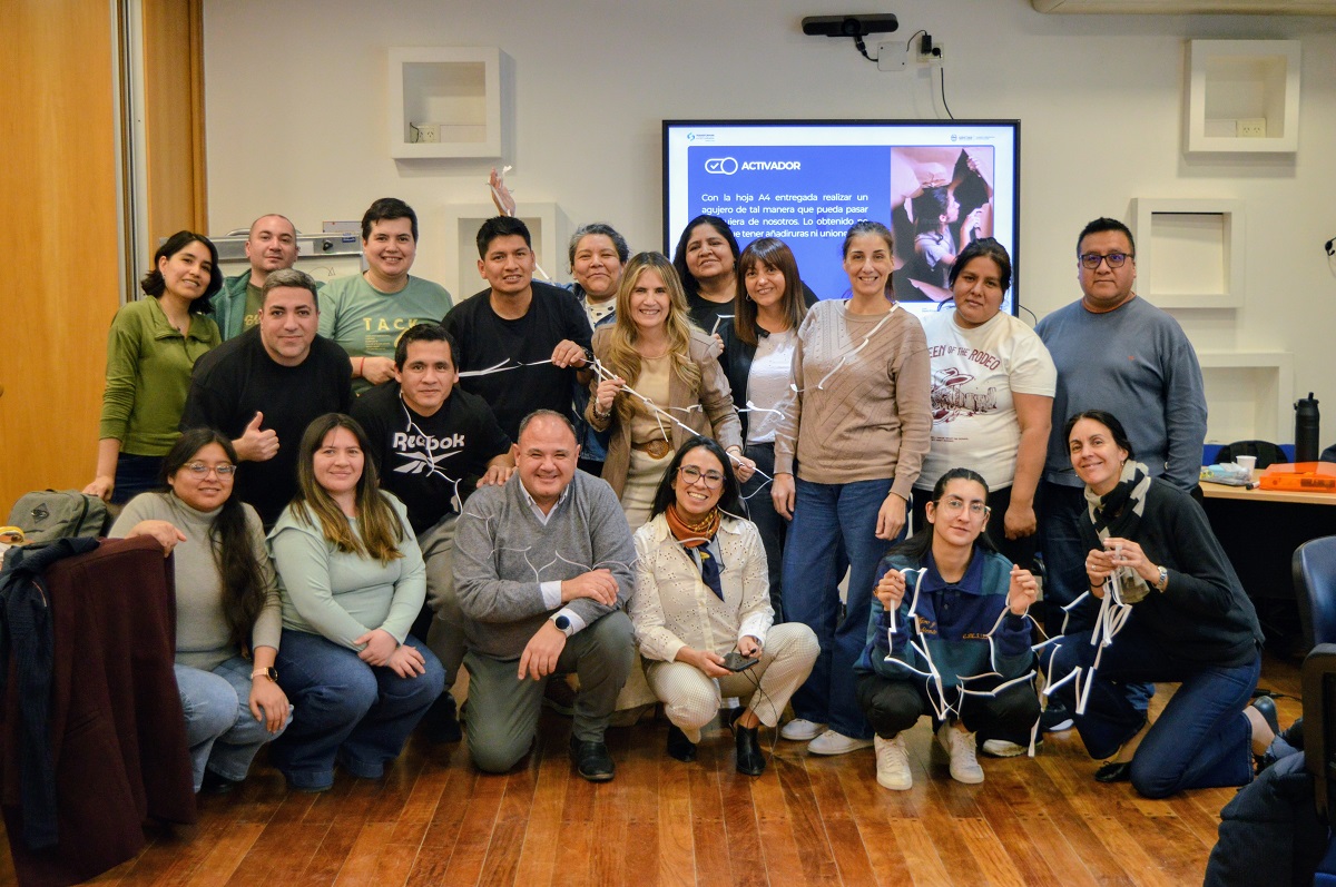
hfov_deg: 45.0
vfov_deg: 30.8
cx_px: 668
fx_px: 1612
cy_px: 444
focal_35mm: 44
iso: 800
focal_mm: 29
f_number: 4.2
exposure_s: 1/100
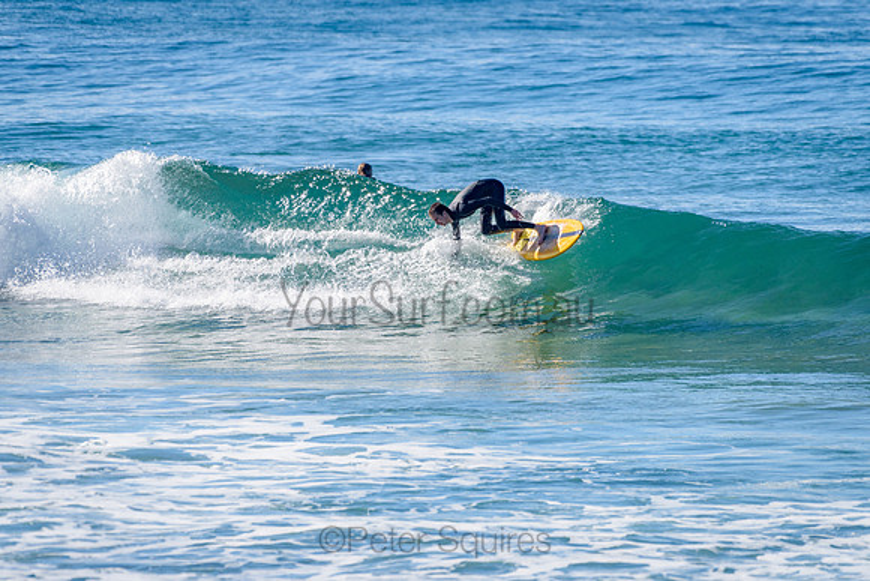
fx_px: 14823
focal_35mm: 613
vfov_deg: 2.2
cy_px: 228
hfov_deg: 3.4
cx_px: 438
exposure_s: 1/2000
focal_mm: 500
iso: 160
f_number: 5.6
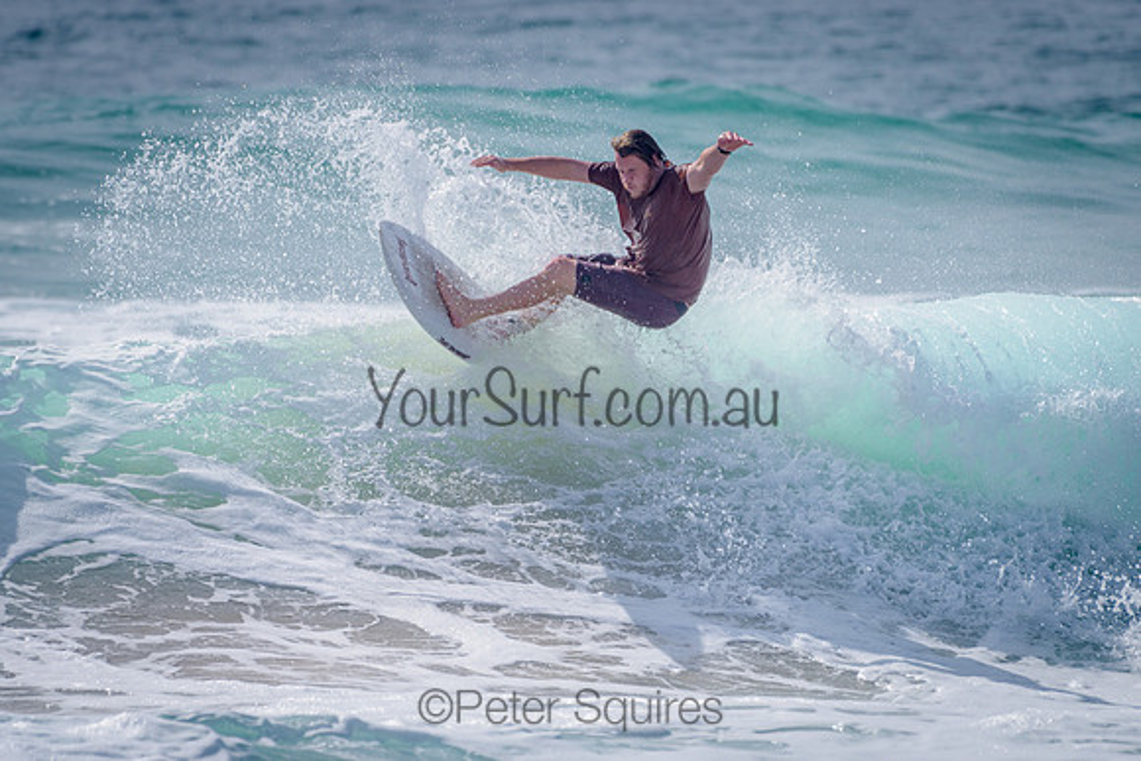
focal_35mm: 613
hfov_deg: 3.4
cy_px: 463
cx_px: 557
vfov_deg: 2.2
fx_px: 19432
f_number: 5.6
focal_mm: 500
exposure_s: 1/2000
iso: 80
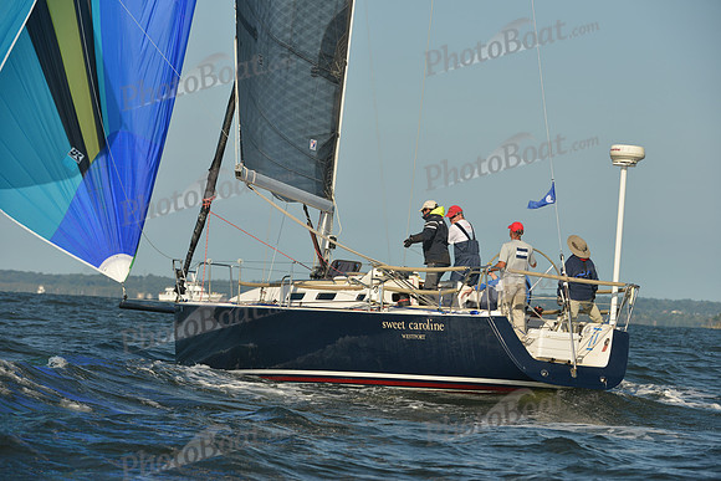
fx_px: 4006
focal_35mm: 200
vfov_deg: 6.9
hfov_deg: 10.3
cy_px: 240
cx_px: 360
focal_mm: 200
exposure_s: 1/1250
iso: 320
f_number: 7.1
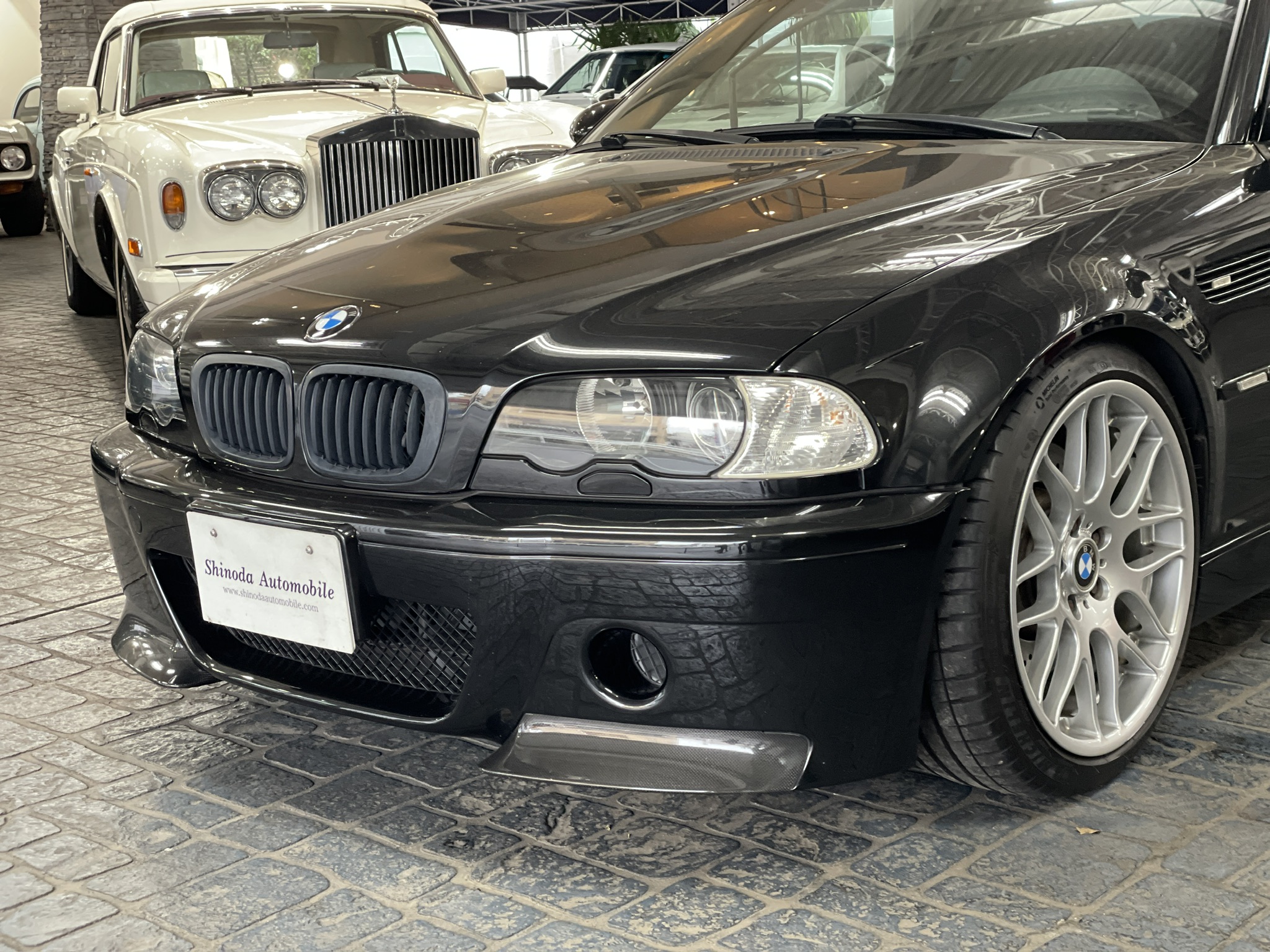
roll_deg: +2.9
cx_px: 635
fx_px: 1908
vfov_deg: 28.0
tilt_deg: -11.3
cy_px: 476
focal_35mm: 52
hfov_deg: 36.8
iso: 250
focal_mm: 6
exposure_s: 1/33
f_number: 2
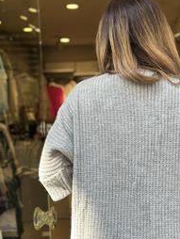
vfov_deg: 24.9
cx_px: 124
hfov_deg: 18.9
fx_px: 540
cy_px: 159
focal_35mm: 78
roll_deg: +1.6
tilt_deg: -3.9
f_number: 1.78
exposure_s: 1/404
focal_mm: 6.86
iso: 80
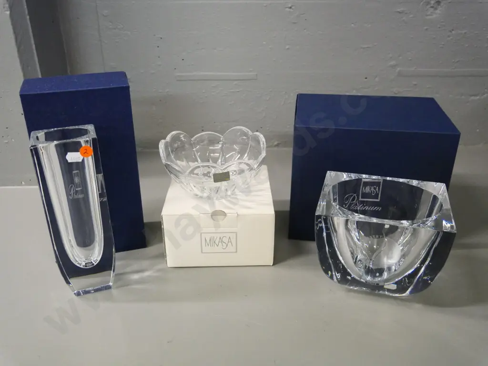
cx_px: 244
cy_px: 183
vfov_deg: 41.8
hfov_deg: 54.0
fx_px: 479
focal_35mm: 34
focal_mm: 17
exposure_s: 1/200
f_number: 3.8
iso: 3200
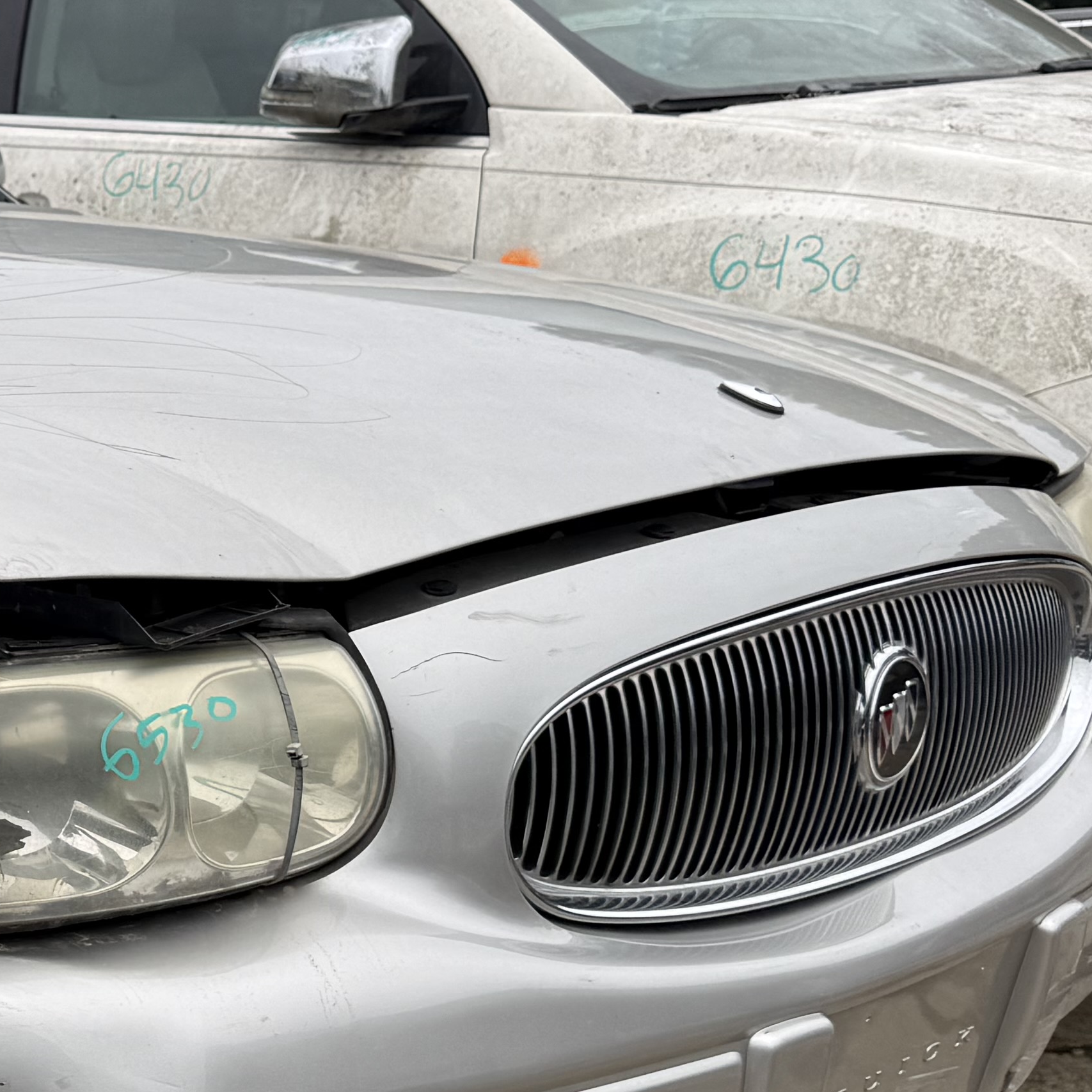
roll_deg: -1.4
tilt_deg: -7.8
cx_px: -270
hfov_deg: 22.2
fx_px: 2534
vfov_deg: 24.3
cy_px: 644
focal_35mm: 71
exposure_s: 1/1192
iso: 80
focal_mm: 6.76
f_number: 1.78
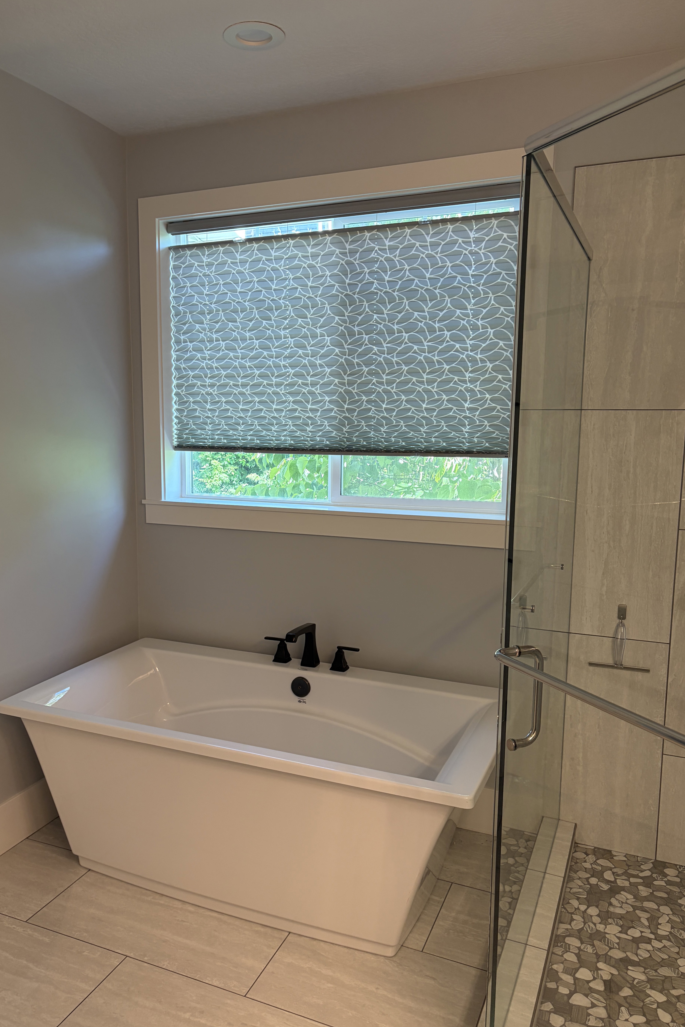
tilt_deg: -7.5
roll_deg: -0.5
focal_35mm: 28
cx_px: 294
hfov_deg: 46.3
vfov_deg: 65.5
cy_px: 524
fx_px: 799
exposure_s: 1/120
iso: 100
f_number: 1.6
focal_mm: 5.96
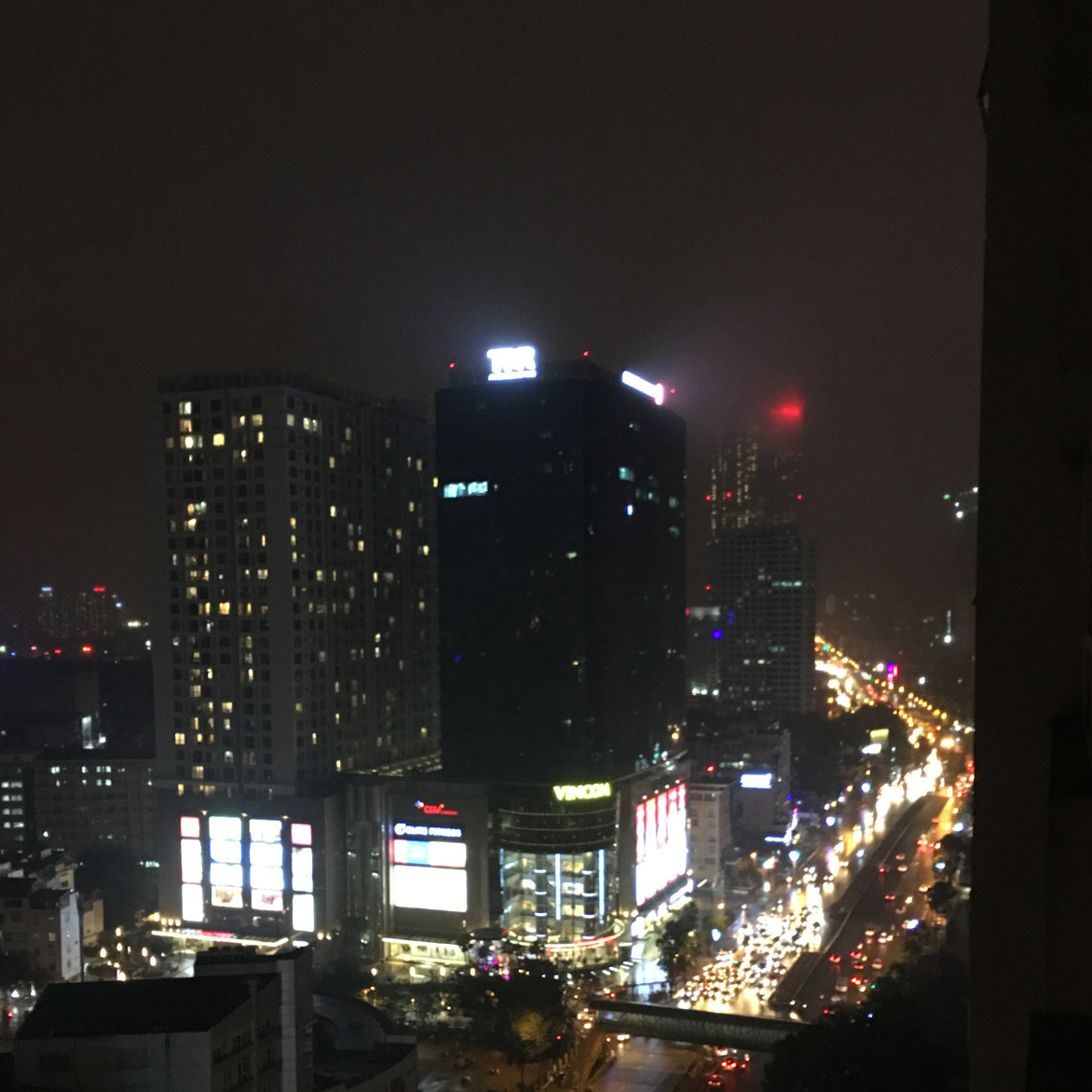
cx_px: 556
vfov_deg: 46.5
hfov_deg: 47.2
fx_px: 1249
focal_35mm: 35
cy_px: 720
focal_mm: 4.15
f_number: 2.2
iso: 160
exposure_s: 1/8
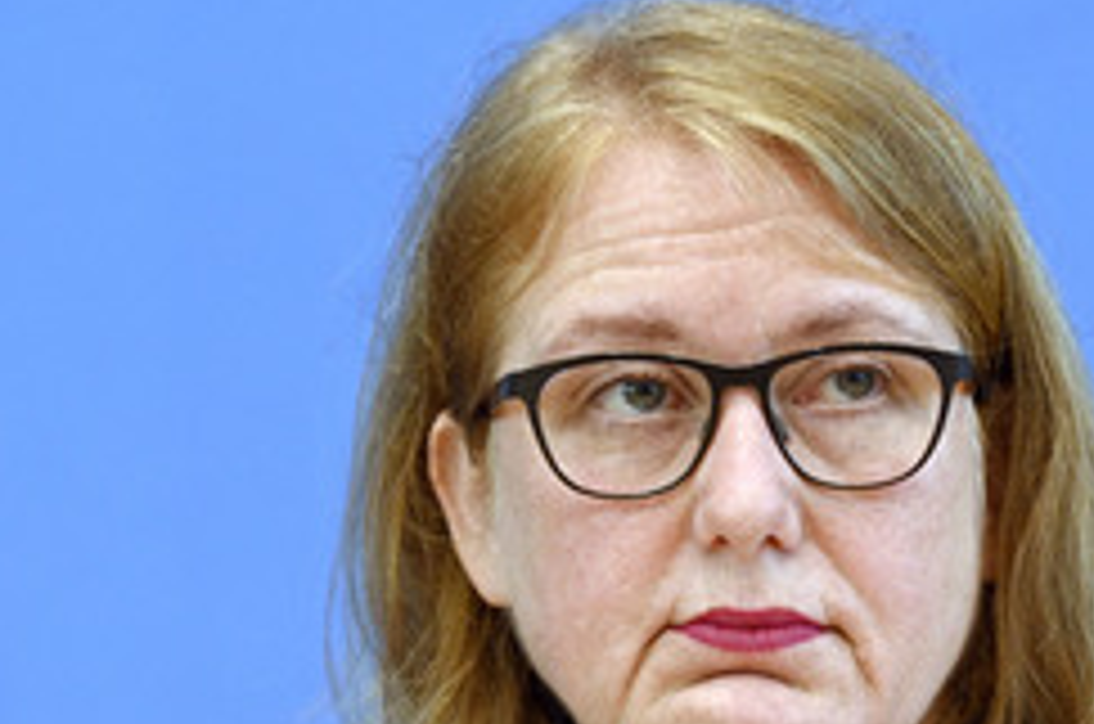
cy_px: 580
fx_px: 10706
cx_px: 718
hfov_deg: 5.8
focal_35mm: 353
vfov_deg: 3.9
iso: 4000
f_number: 6.3
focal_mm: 190
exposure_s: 1/800
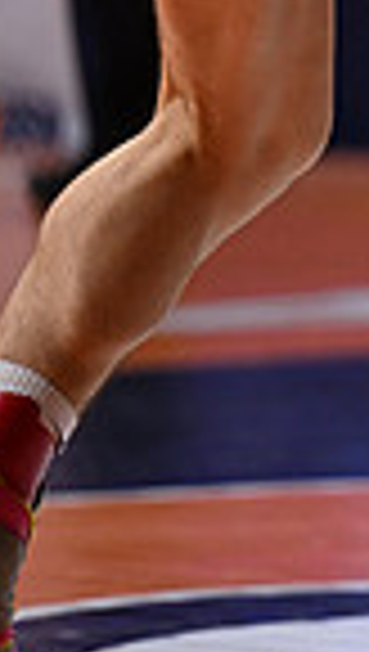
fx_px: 11607
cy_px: -65
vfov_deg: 3.2
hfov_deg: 1.8
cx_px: 1166
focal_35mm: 670
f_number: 2.8
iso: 1600
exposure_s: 1/1000
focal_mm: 160
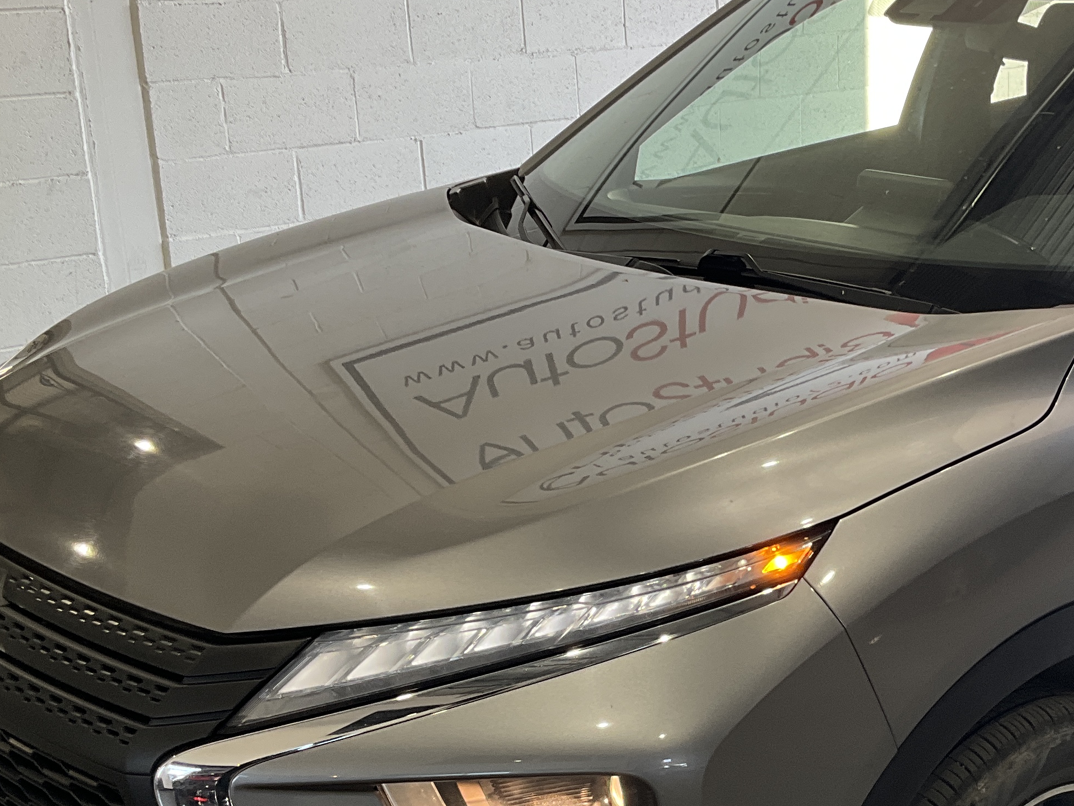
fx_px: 1862
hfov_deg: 31.3
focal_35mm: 60
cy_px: 573
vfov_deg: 24.2
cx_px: 867
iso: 32
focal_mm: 3
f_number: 1.8
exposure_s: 1/112
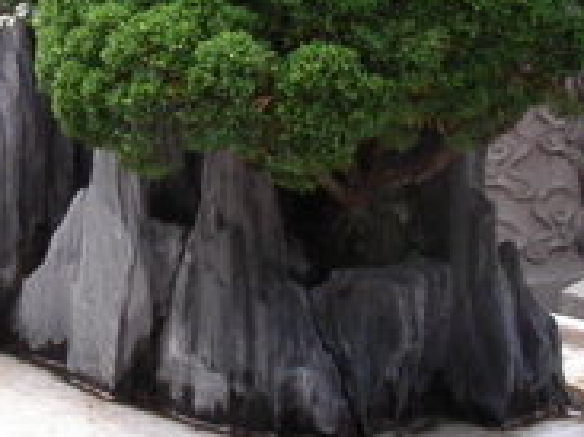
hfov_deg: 14.5
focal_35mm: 133
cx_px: -35
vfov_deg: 11.0
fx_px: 2242
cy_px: -41
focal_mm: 7.8
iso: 100
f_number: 6.7
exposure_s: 1/180
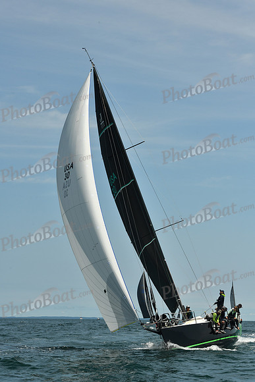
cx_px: 128
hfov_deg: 16.7
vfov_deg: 24.8
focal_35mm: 82
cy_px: 191
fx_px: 871
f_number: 11
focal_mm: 82
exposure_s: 1/1000
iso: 320
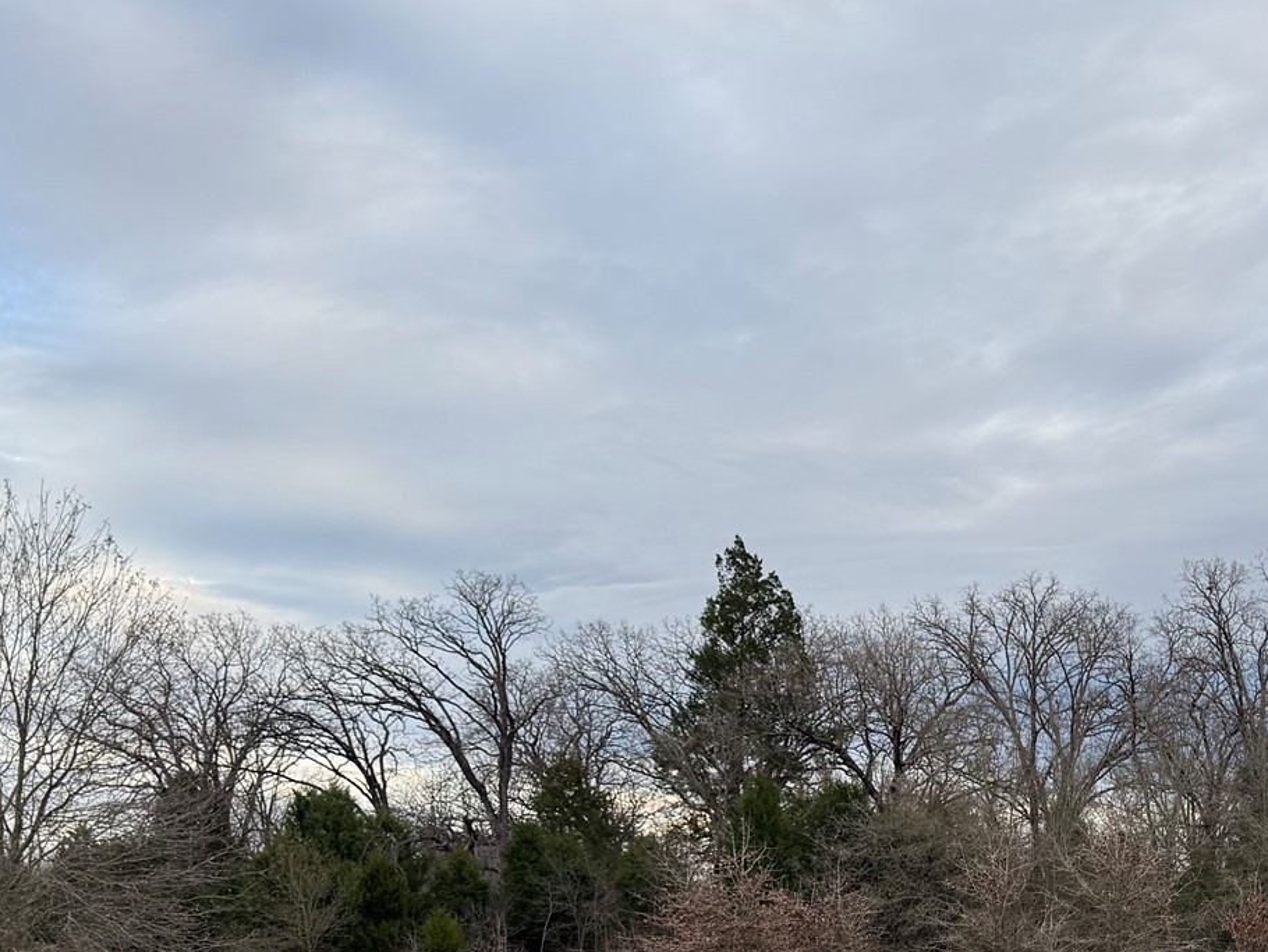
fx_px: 1979
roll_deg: +0.6
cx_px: 902
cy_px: 1015
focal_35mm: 54
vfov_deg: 25.3
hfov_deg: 35.0
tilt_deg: -1.6
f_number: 1.78
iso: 100
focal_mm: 6.76
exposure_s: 1/955
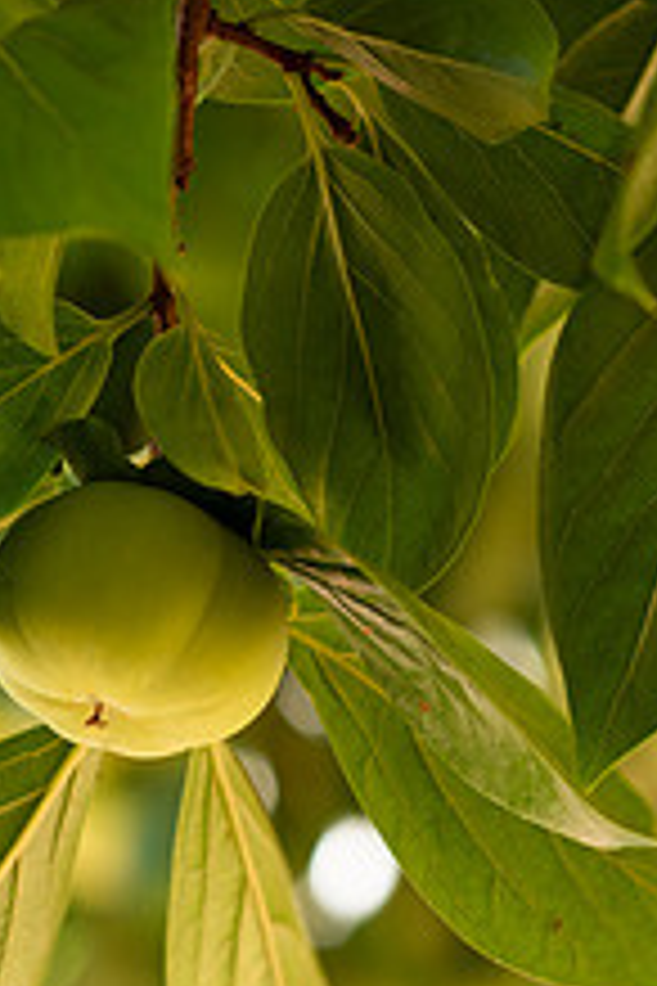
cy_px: 513
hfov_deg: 7.8
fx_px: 4790
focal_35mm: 175
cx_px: 158
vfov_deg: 11.7
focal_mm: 85
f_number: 3.2
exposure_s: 1/320
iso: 400
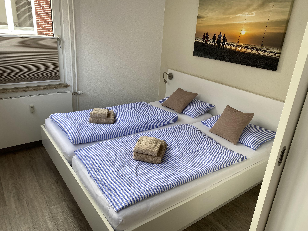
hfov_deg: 67.3
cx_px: 154
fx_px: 231
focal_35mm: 26
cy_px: 116
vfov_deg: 53.1
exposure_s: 1/100
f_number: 1.8
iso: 32
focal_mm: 4.25
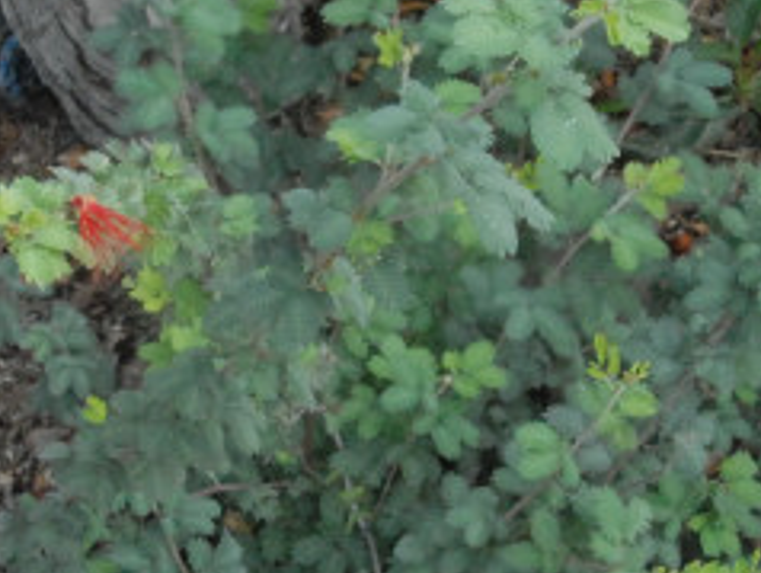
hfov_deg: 14.5
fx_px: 2993
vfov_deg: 10.9
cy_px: 178
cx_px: 403
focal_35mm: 136
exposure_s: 1/500
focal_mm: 28
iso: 1600
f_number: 11
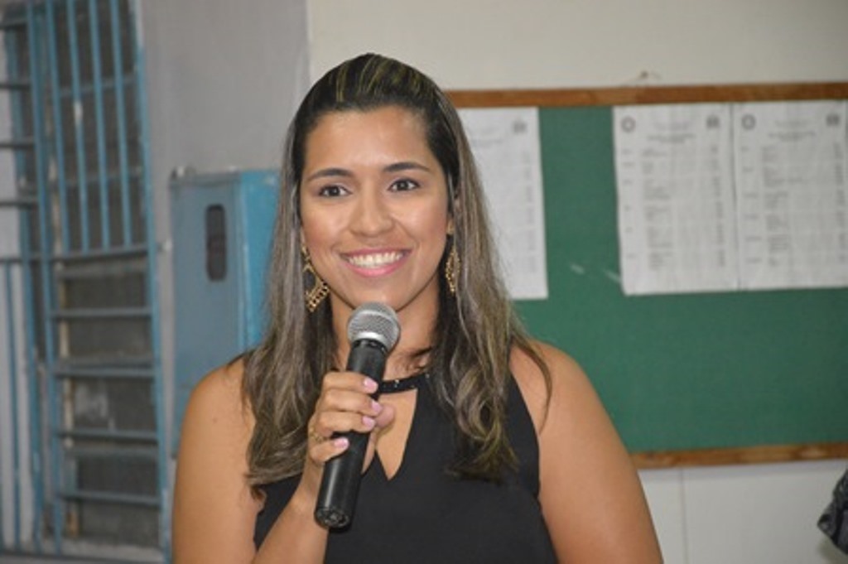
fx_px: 3530
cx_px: 424
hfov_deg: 13.7
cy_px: 282
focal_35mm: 150
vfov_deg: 9.1
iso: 3200
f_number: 5.6
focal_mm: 100
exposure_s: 1/60
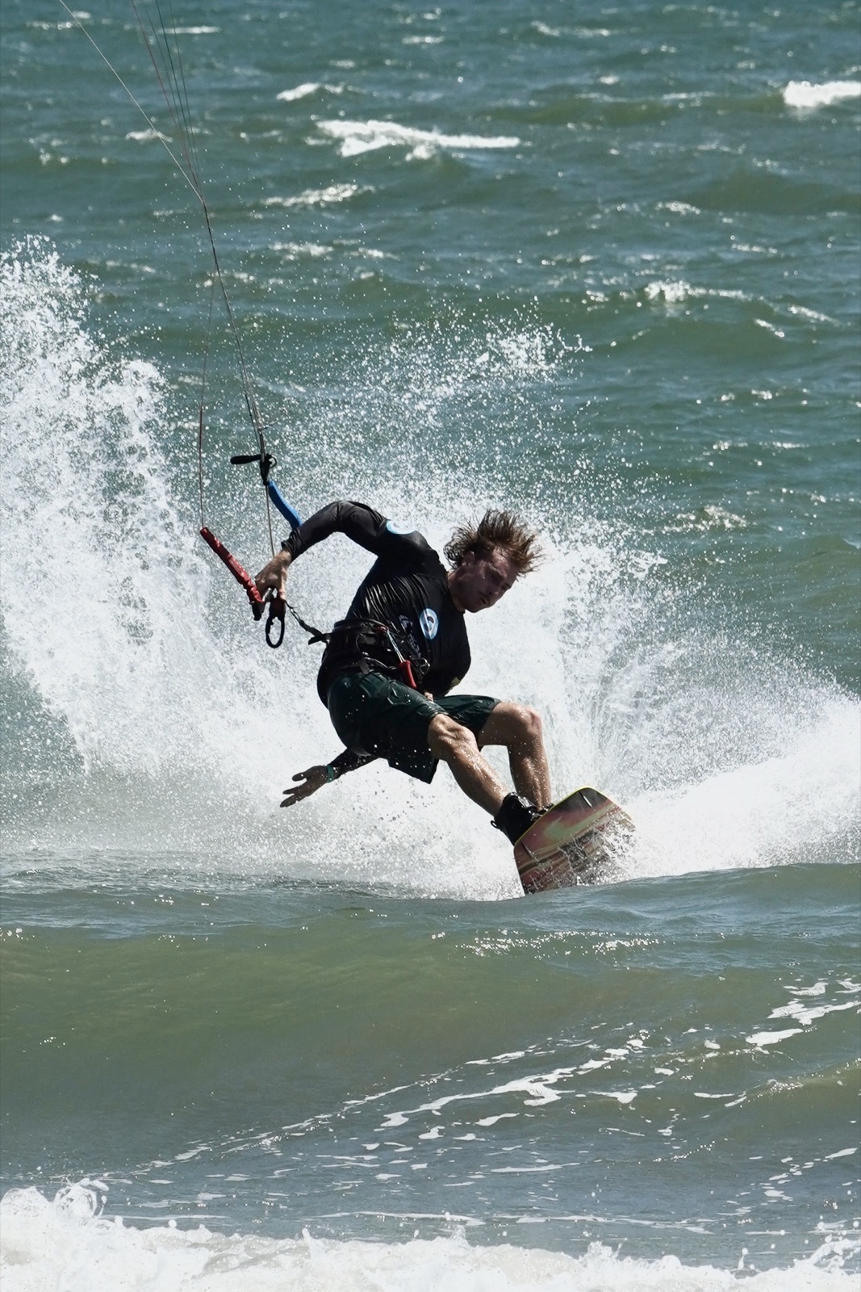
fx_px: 6922
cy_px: 646
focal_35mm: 193
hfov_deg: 7.1
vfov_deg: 10.7
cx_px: 430
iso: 500
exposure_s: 1/1600
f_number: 10
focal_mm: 193
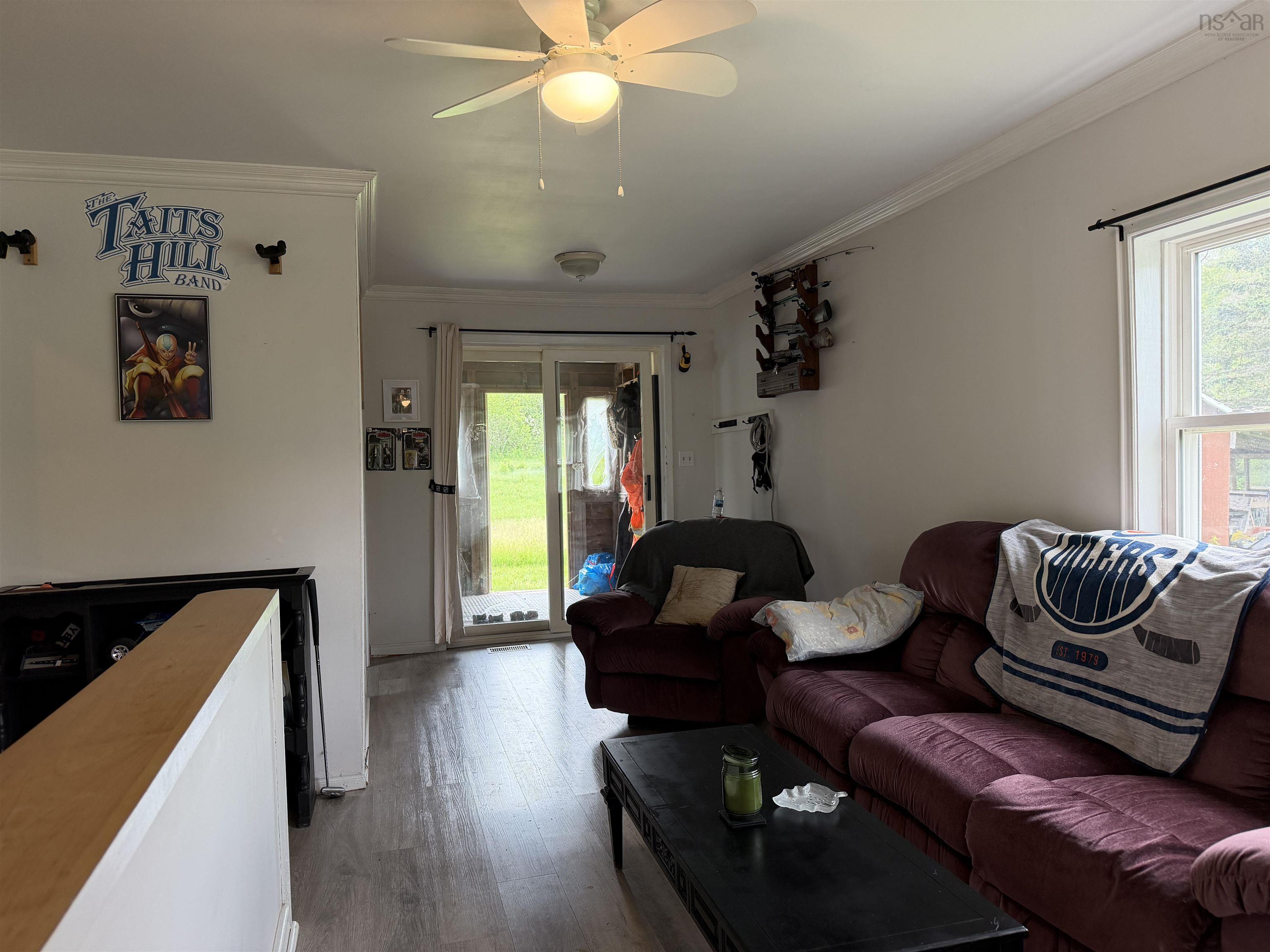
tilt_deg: -0.6
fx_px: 881
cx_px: 635
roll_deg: +1.7
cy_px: 476
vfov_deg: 56.8
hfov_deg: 71.6
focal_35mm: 24
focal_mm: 6.76
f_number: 1.78
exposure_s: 1/120
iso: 250
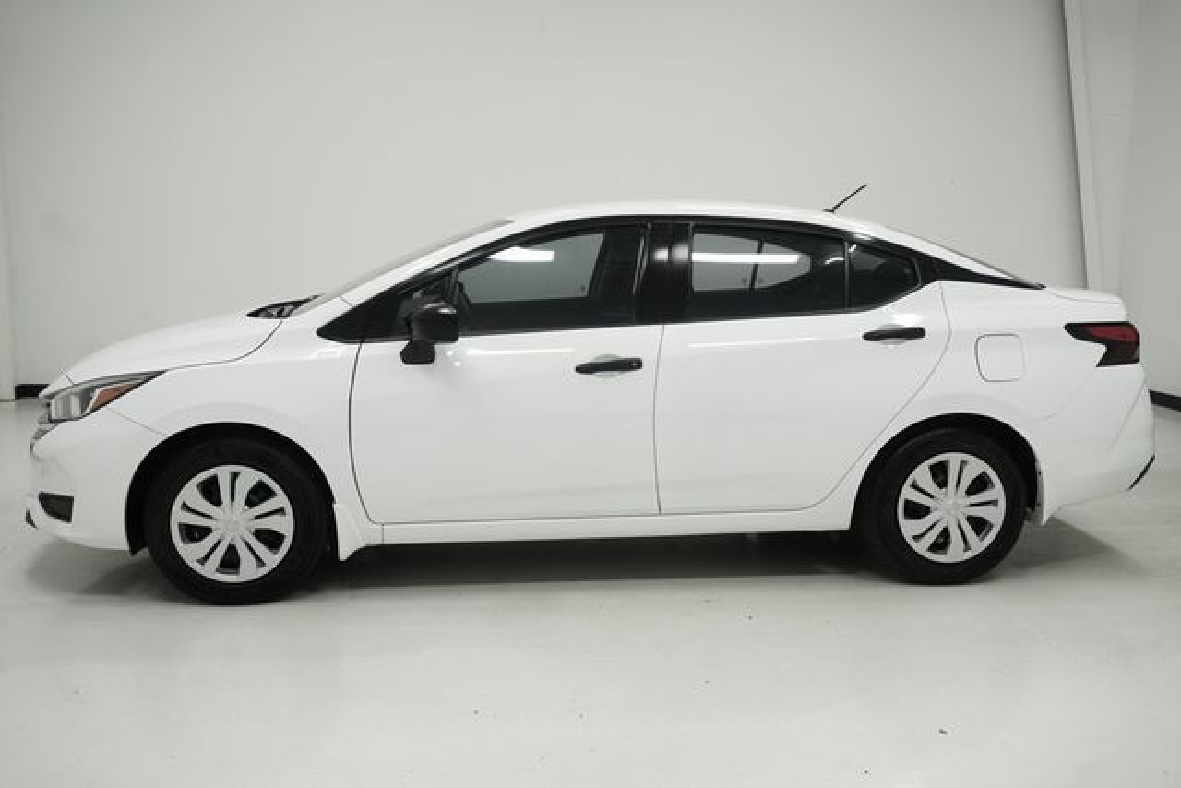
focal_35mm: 34
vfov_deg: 38.9
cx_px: 590
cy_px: 394
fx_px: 1116
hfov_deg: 55.8
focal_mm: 23
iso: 400
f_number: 5.6
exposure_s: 1/200
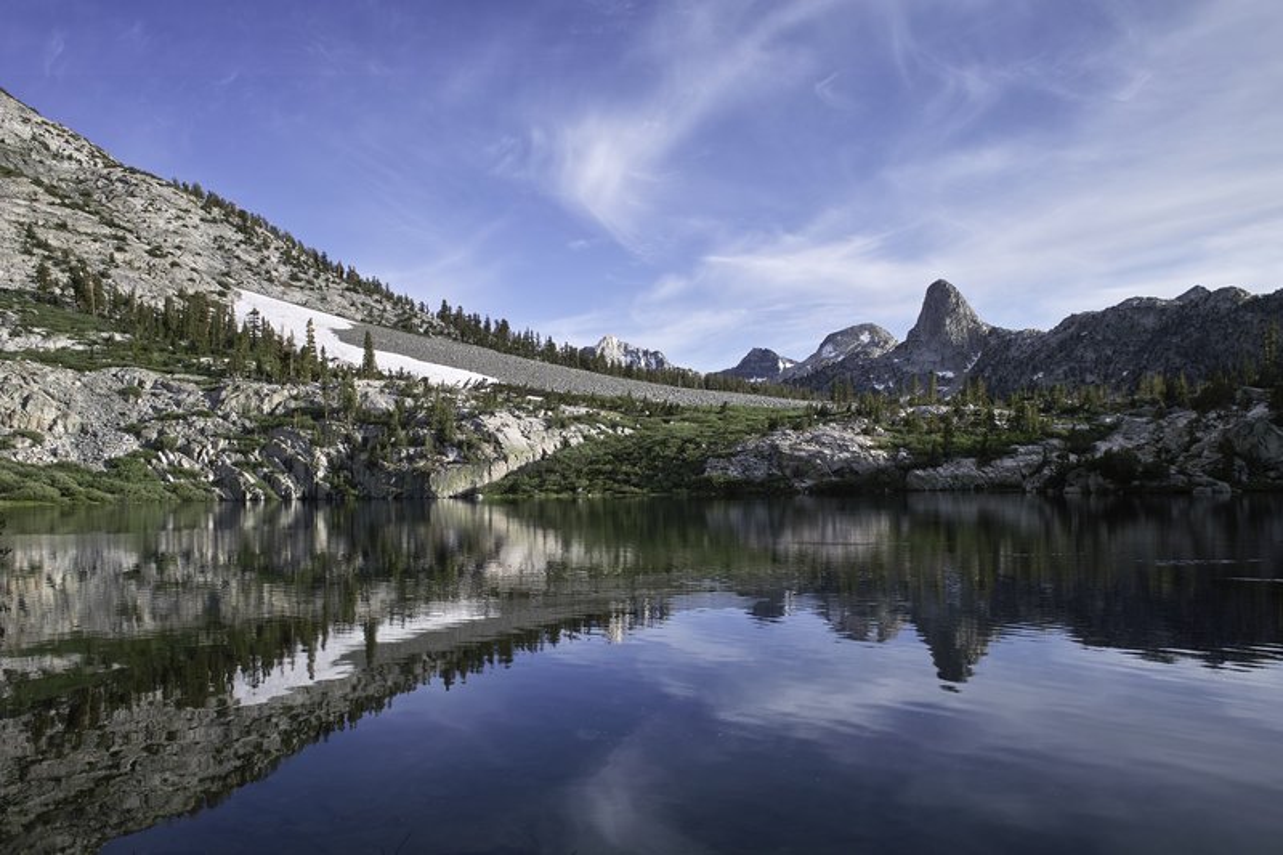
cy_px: 428
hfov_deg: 65.5
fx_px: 998
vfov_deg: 46.4
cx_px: 642
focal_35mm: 28
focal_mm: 16.6
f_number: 7.1
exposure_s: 1/125
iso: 100
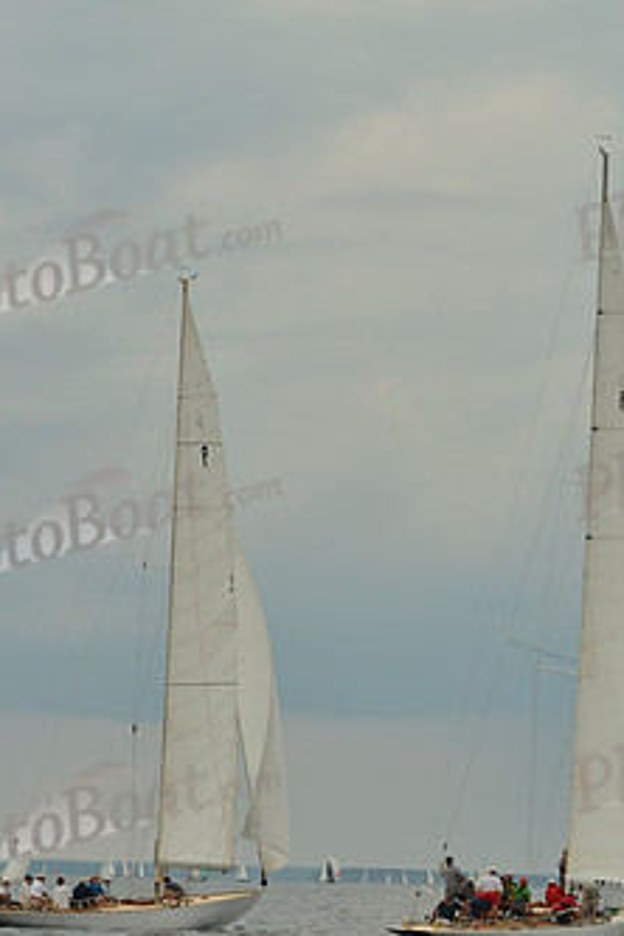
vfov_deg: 16.7
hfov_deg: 11.2
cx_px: 429
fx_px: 3172
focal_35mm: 122
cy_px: 635
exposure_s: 1/800
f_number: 6.3
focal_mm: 70
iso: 200
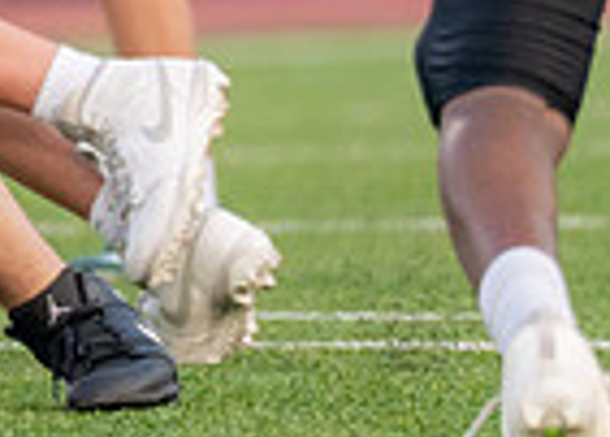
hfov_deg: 1.4
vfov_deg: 1.0
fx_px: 24572
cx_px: -571
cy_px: -345
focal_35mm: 1417
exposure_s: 1/1600
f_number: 2.8
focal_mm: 200
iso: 500
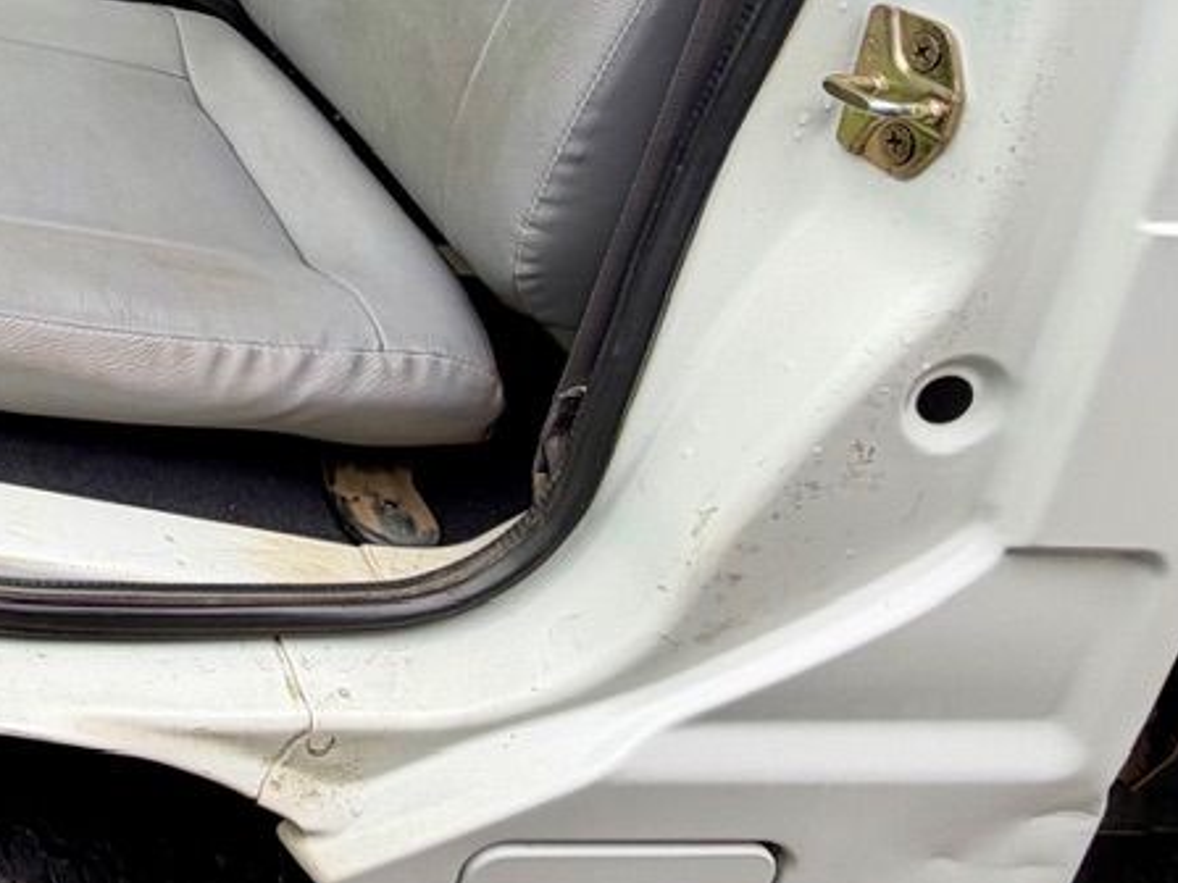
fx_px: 1361
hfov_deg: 39.0
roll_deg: -4.3
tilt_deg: -18.8
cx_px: -100
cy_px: -87
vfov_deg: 31.8
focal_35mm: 40
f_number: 2.2
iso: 50
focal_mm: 2.22
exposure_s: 1/270
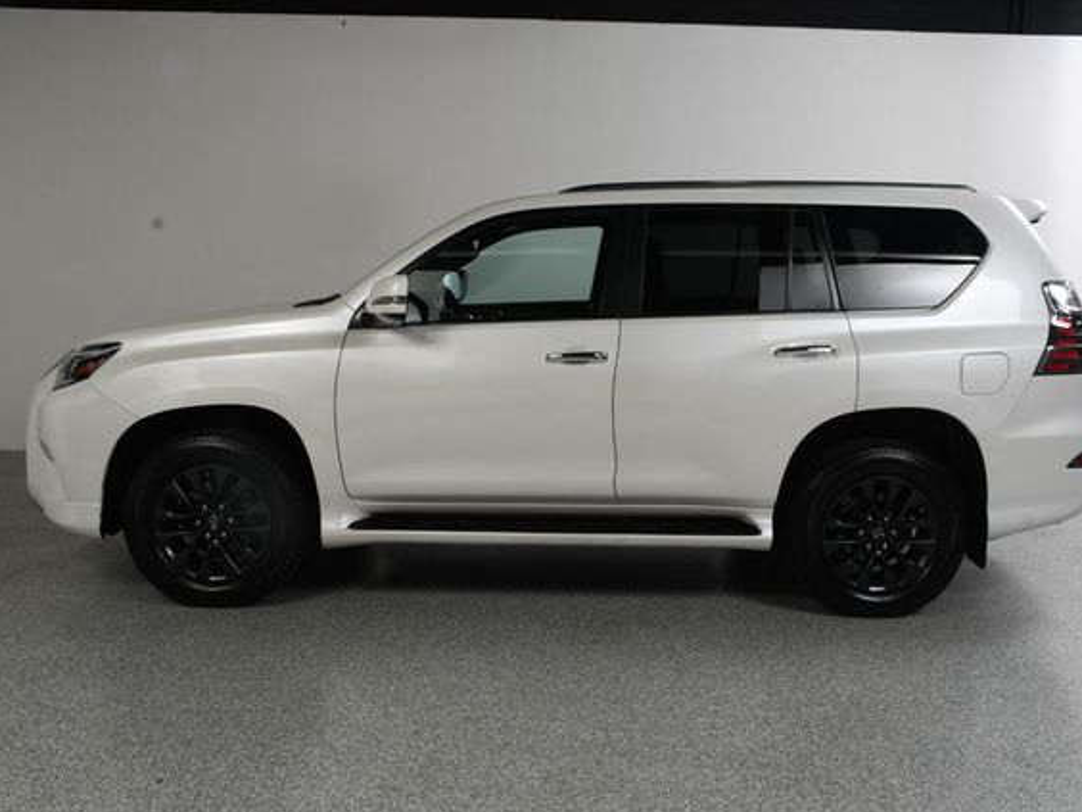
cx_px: 577
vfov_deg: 39.7
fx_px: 1125
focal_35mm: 36
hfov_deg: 51.3
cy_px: 407
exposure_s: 1/160
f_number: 13
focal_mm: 22
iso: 100
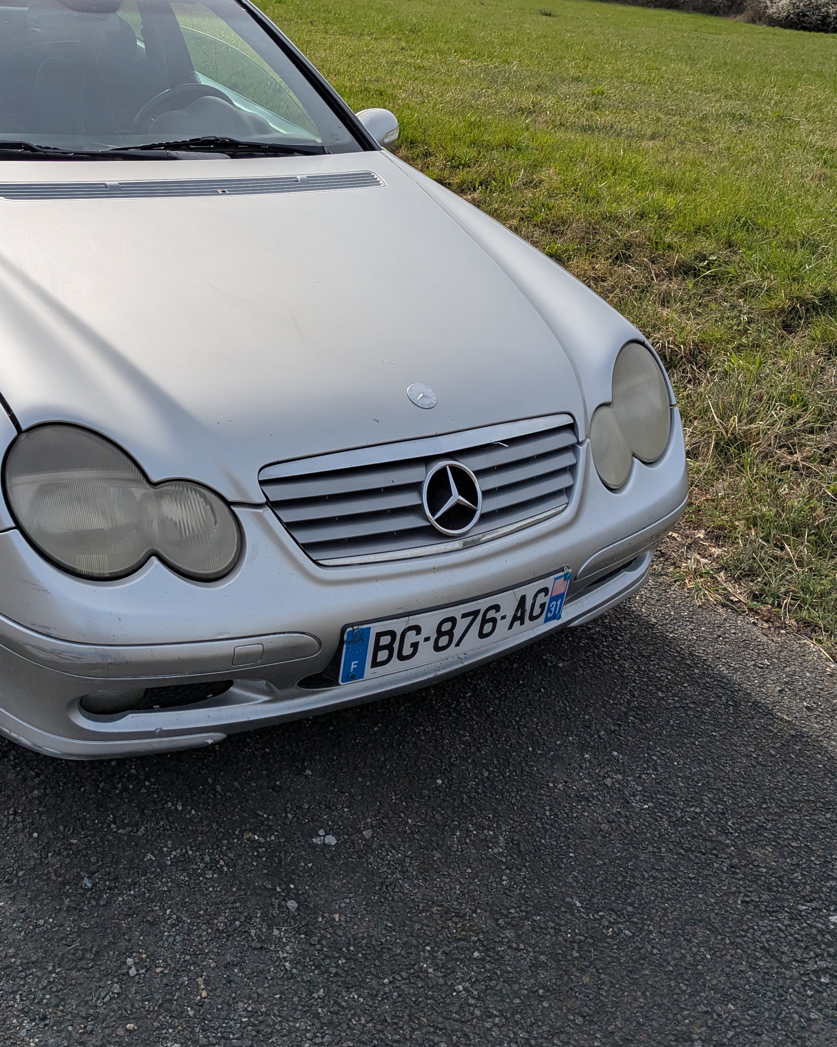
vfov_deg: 49.6
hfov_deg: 40.5
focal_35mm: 36
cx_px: 258
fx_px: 1115
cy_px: 371
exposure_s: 1/4717
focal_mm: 6.81
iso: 52
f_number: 1.85
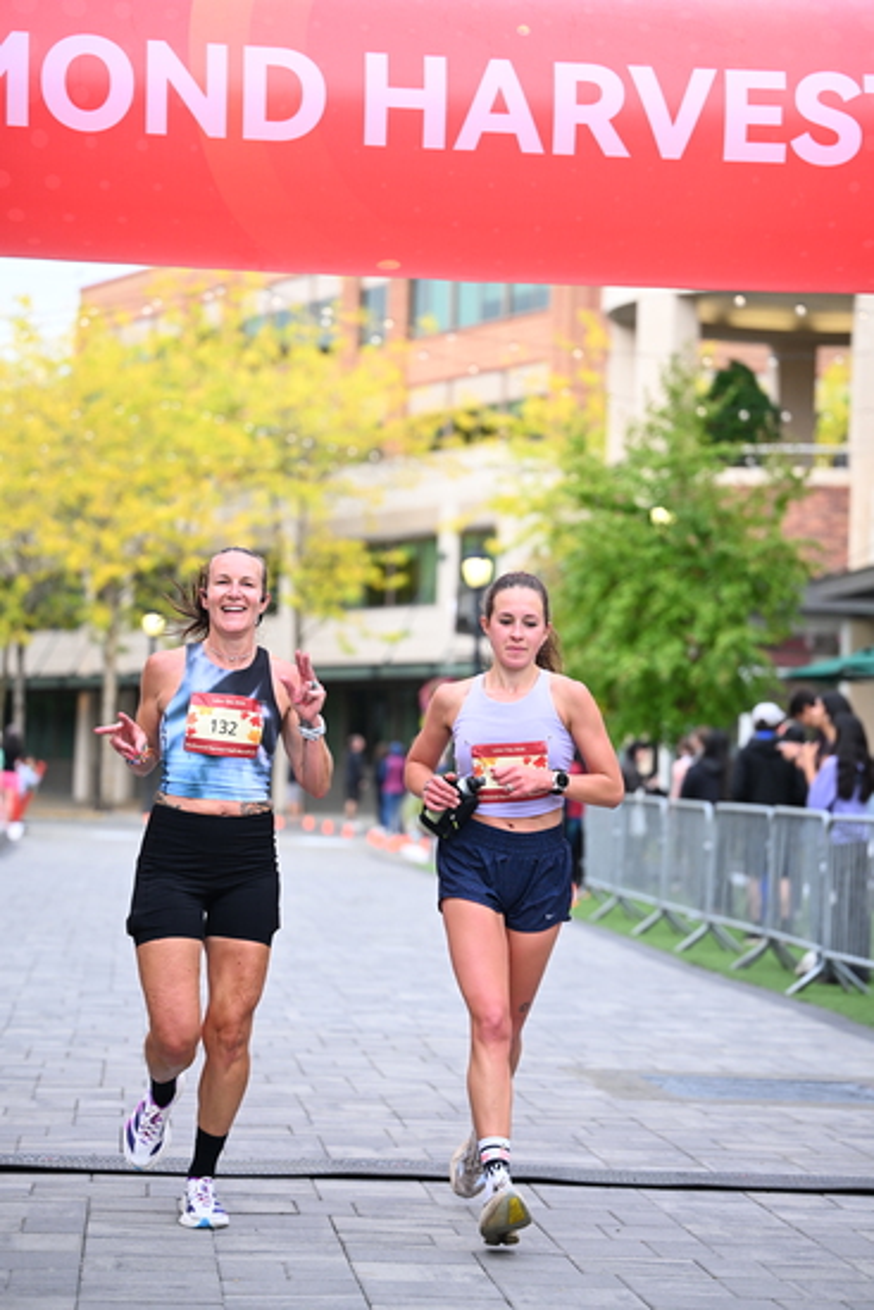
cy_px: 655
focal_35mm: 94
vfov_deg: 21.7
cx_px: 437
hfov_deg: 14.6
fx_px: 3421
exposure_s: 1/1600
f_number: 2.8
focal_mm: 94
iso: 1000
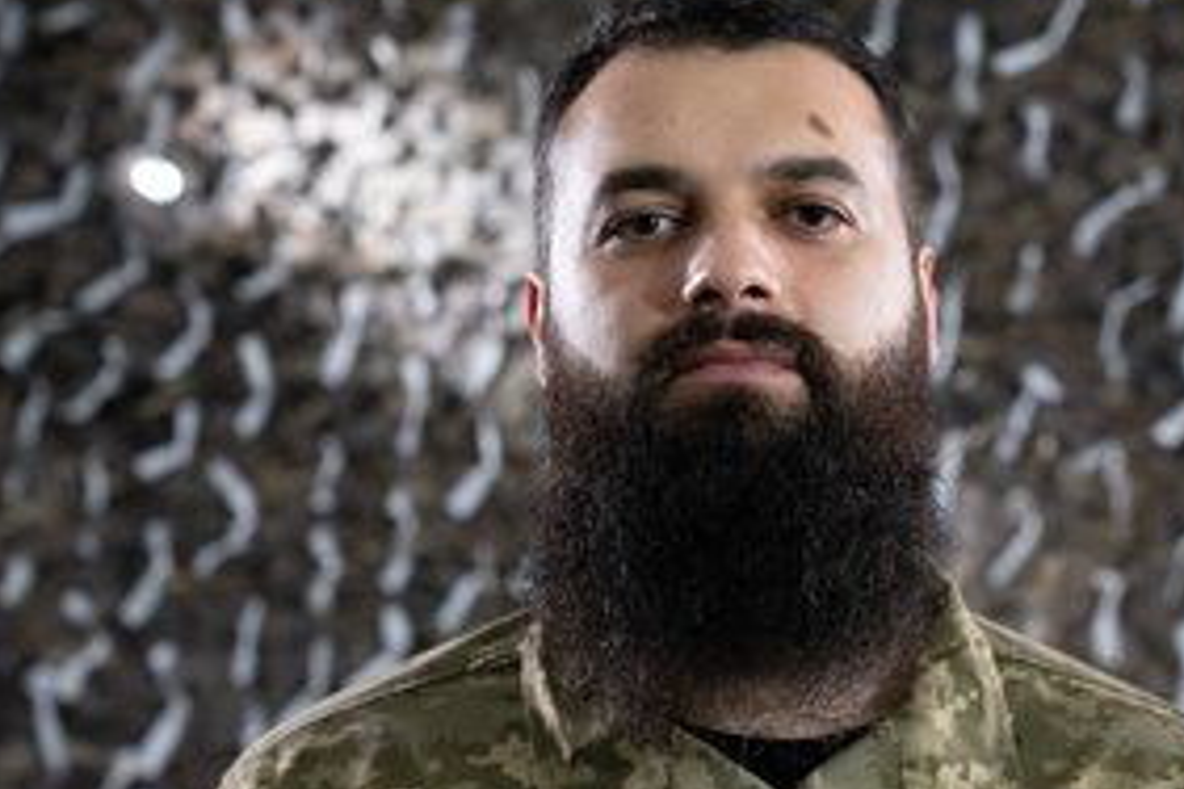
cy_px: 439
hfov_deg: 21.4
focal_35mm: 95
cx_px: 710
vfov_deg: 14.4
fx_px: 3124
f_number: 4
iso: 2000
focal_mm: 61
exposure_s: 1/50
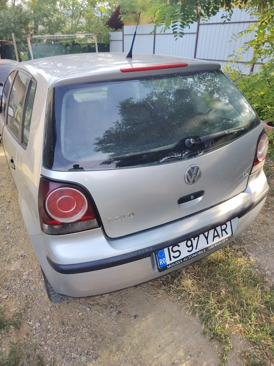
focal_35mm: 24
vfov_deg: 71.6
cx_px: 137
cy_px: 183
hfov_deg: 56.8
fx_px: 253
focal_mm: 5.25
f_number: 1.75
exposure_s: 1/120
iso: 100
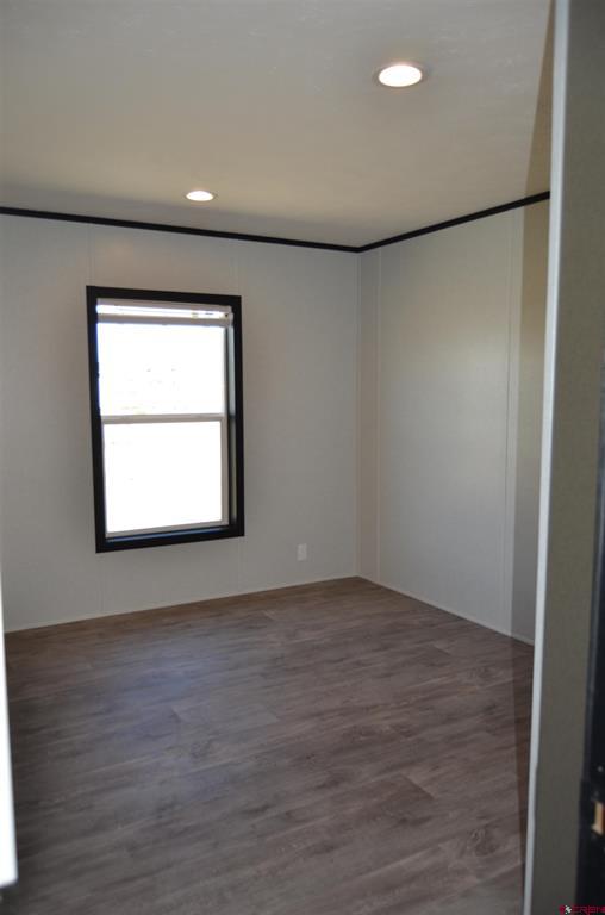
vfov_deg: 67.5
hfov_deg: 47.7
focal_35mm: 27
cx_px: 302
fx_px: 684
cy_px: 458
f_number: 3.5
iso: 200
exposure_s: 1/180
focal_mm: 18
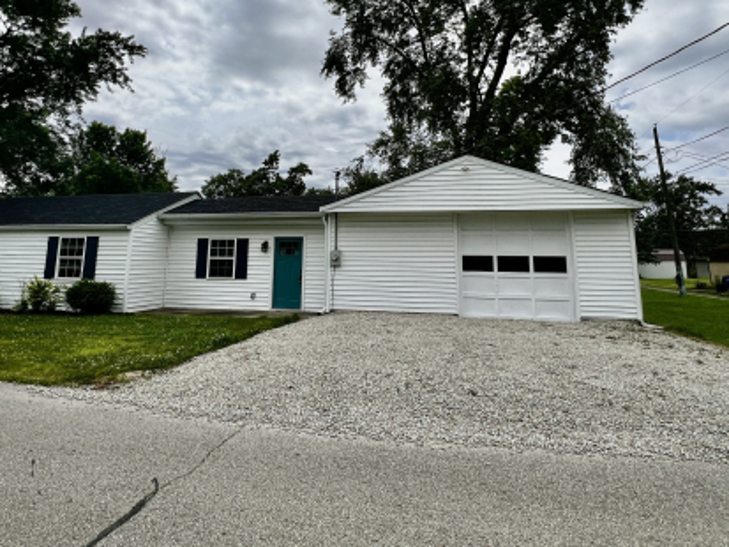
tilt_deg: +10.5
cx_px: 347
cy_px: 173
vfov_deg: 61.6
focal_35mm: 21
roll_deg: -1.0
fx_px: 442
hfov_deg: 78.9
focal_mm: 1.57
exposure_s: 1/3922
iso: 40
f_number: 1.8
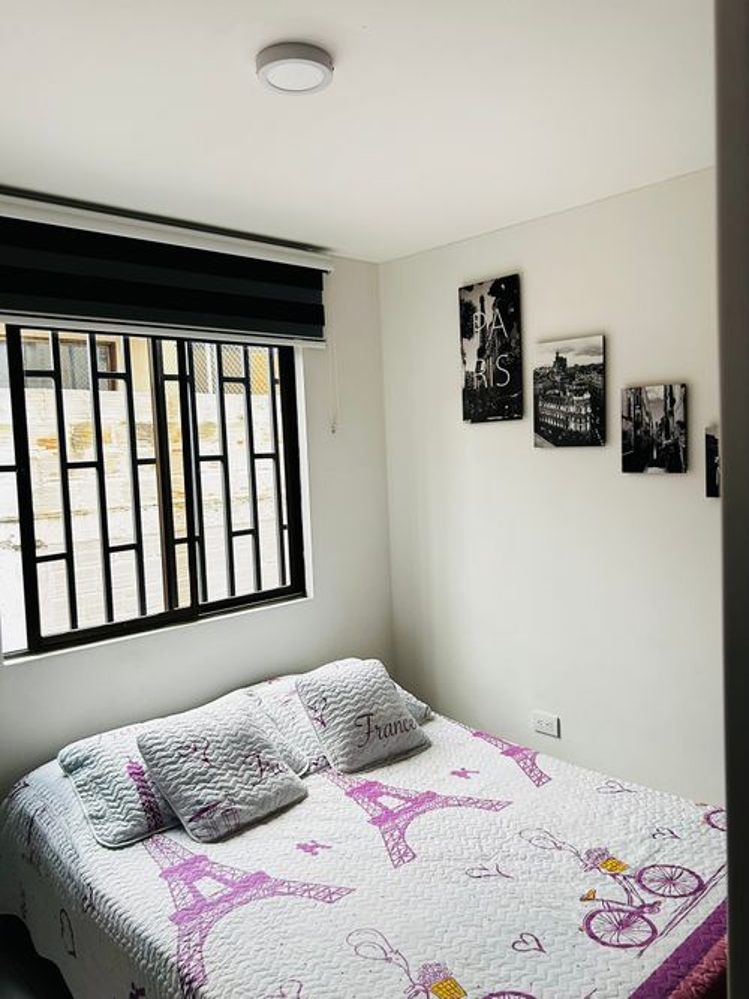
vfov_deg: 67.3
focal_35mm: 26
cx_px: 374
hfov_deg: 53.0
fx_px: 750
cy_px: 500
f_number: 1.5
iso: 125
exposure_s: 1/105
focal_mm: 5.7
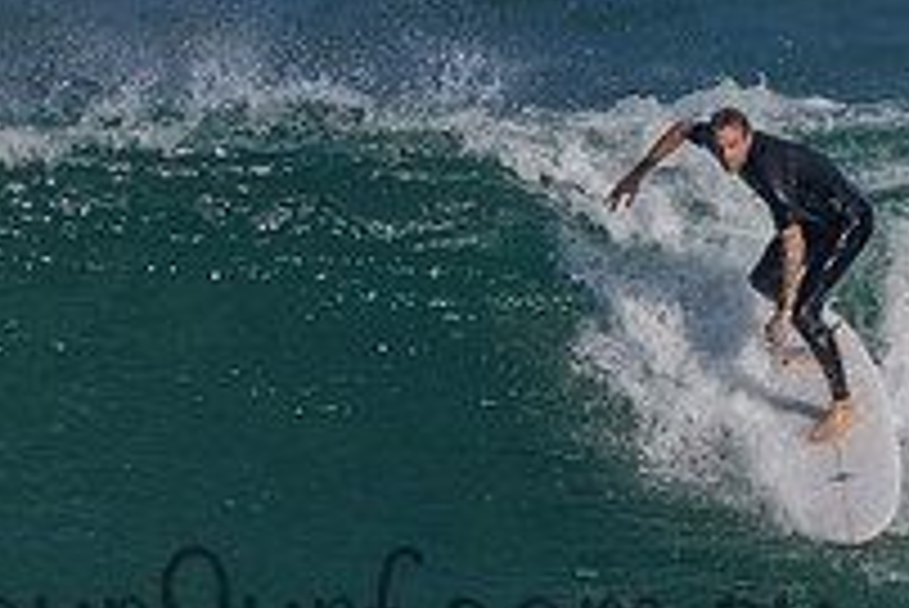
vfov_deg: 0.8
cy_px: 395
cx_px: 479
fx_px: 44395
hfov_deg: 1.2
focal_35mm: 1757
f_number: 5.6
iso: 110
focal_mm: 500
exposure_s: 1/2000
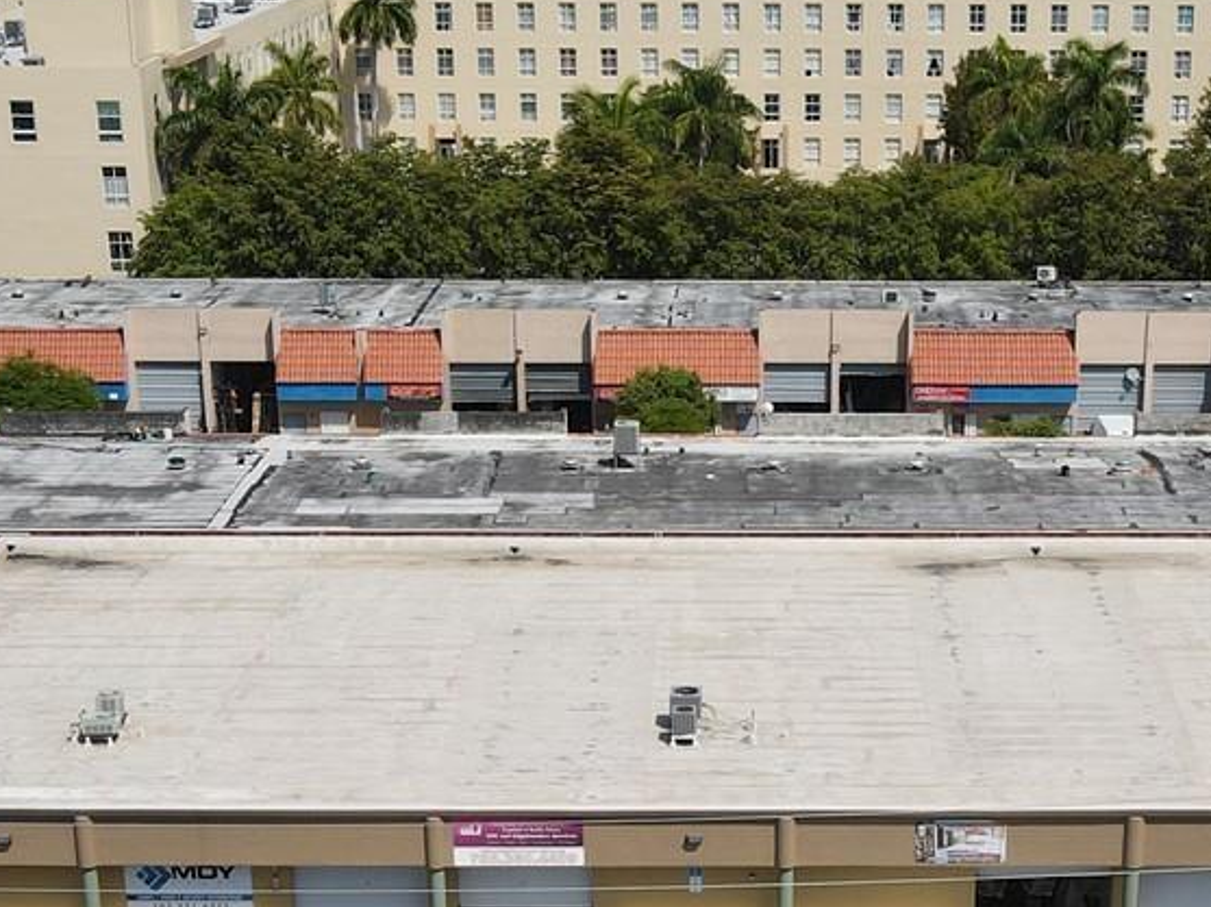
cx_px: 809
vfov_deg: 21.0
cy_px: 720
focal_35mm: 69
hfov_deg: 28.0
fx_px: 2412
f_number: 2.8
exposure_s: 1/1000
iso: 100
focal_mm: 4.5
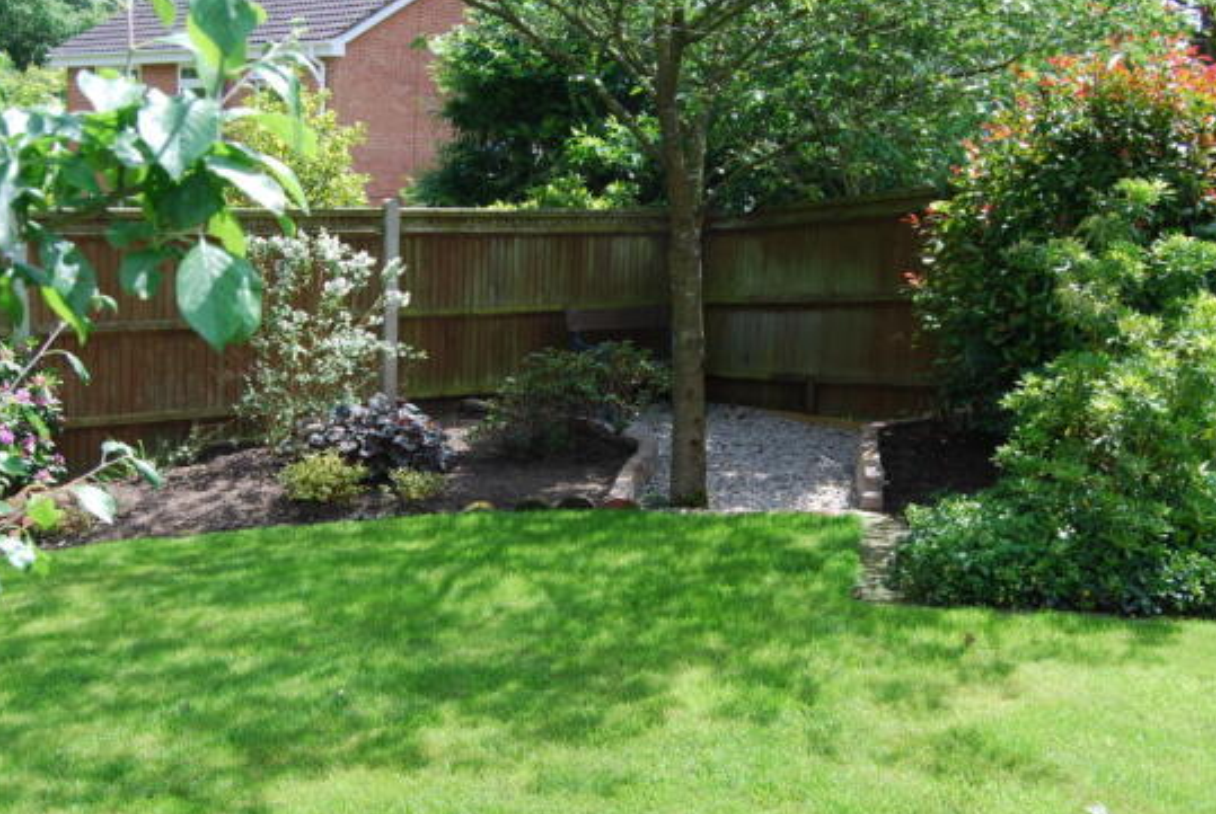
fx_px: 1353
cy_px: 427
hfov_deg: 48.4
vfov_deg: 33.5
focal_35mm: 40
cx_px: 565
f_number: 5.6
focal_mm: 22
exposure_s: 1/125
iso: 100
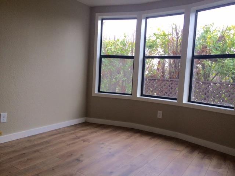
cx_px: 118
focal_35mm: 29
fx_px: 197
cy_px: 88
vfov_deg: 48.2
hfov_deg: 61.7
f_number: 2.2
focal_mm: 4.15
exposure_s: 1/120
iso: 64
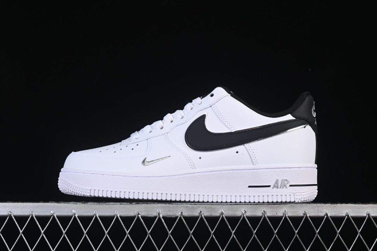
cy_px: 126
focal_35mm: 75
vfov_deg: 18.2
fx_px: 785
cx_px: 188
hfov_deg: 27.0
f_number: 8
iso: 160
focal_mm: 50
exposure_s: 1/100
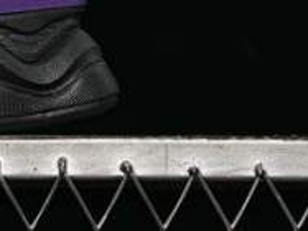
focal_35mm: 282
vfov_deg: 5.2
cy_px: -116
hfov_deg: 6.8
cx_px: -270
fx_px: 2508
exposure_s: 1/50
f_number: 6.3
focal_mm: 50
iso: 160
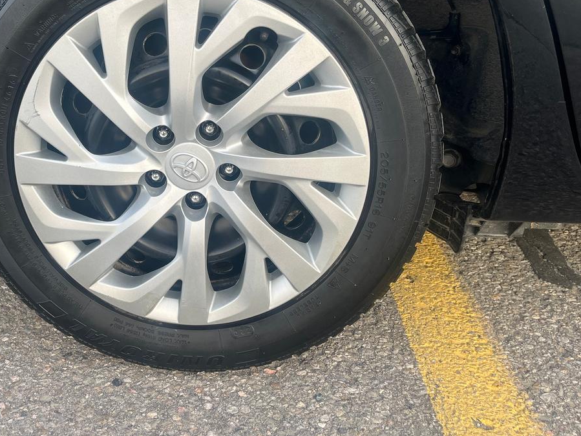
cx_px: 198
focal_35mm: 37
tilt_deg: -20.2
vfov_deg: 38.3
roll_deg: +0.3
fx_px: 621
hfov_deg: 49.3
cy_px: 149
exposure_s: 1/399
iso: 50
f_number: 1.6
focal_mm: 5.1
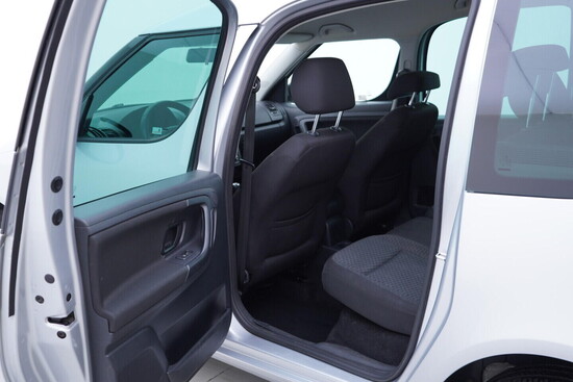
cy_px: 191
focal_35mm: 36
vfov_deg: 36.9
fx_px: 573
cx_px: 286
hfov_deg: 53.1
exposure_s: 1/40
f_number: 2.8
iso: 125
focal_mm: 24
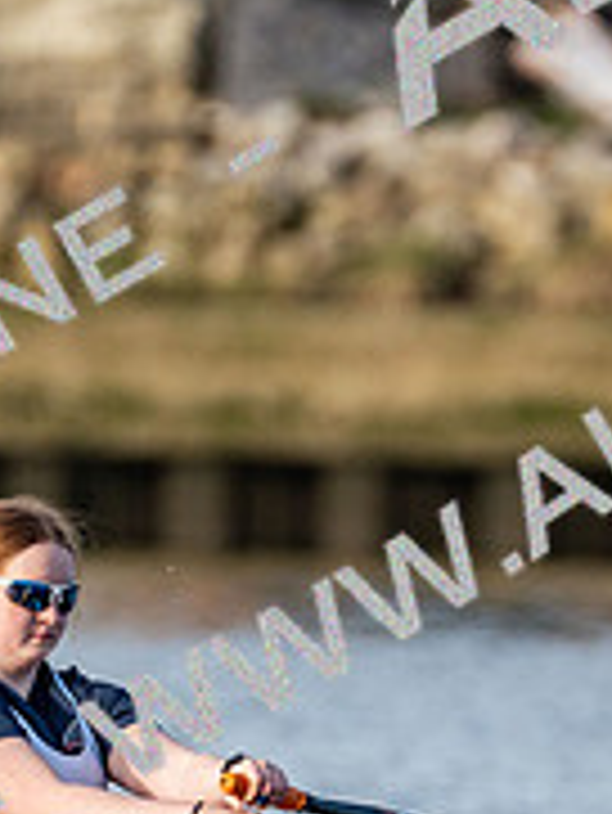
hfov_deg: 0.8
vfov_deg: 1.1
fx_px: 43535
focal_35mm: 1849
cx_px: 634
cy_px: 789
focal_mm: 600
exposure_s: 1/2000
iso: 1000
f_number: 6.3
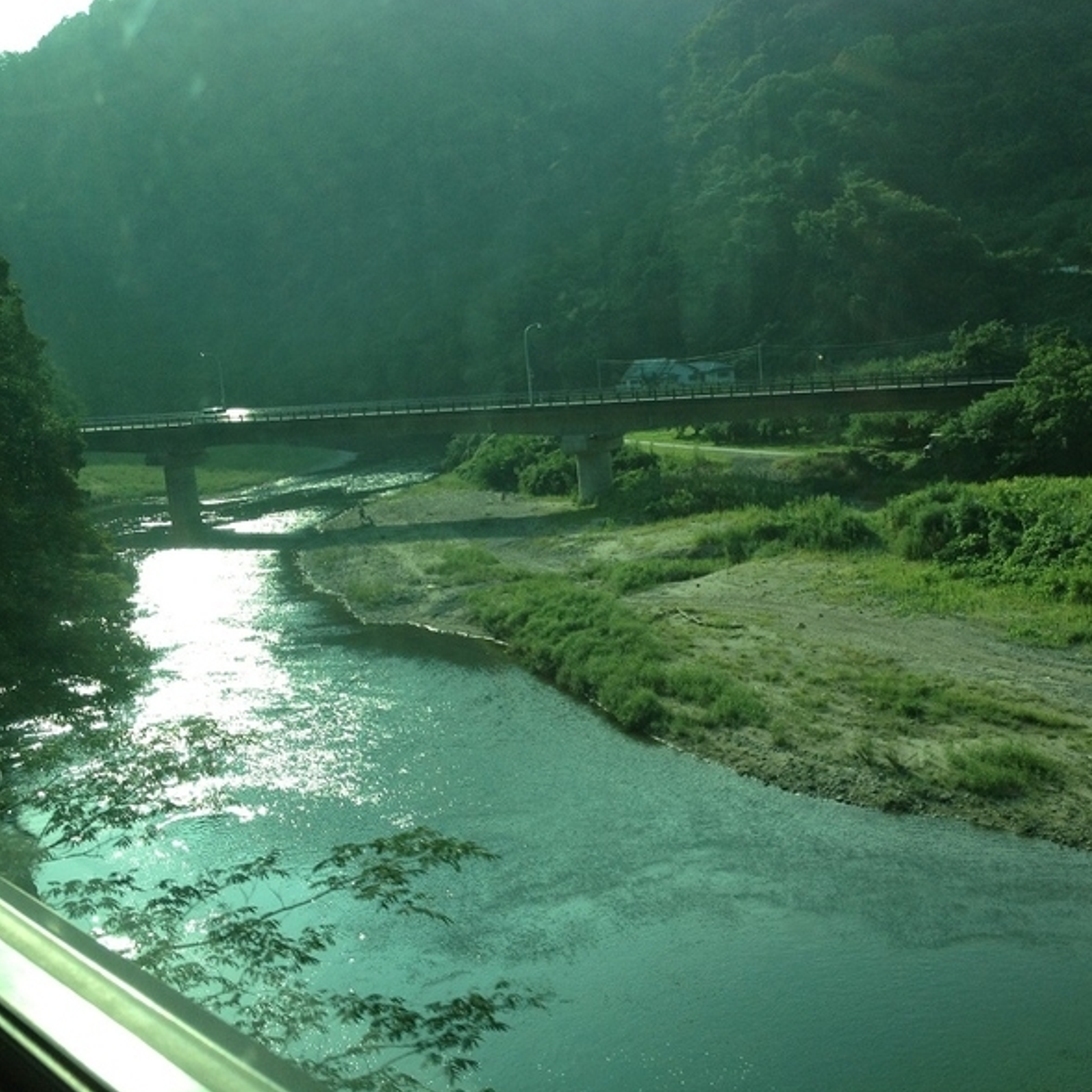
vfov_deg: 40.0
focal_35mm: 42
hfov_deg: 39.9
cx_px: 638
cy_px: 551
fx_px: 1499
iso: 50
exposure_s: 1/452
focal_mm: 4.28
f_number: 2.4
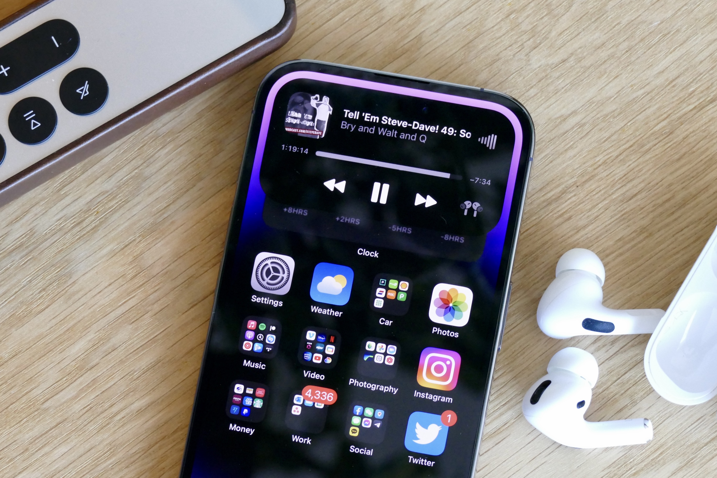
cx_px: 358
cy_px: 239
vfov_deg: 9.2
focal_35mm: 149
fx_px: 2967
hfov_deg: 13.8
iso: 1600
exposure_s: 1/50
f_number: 5
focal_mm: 54.2
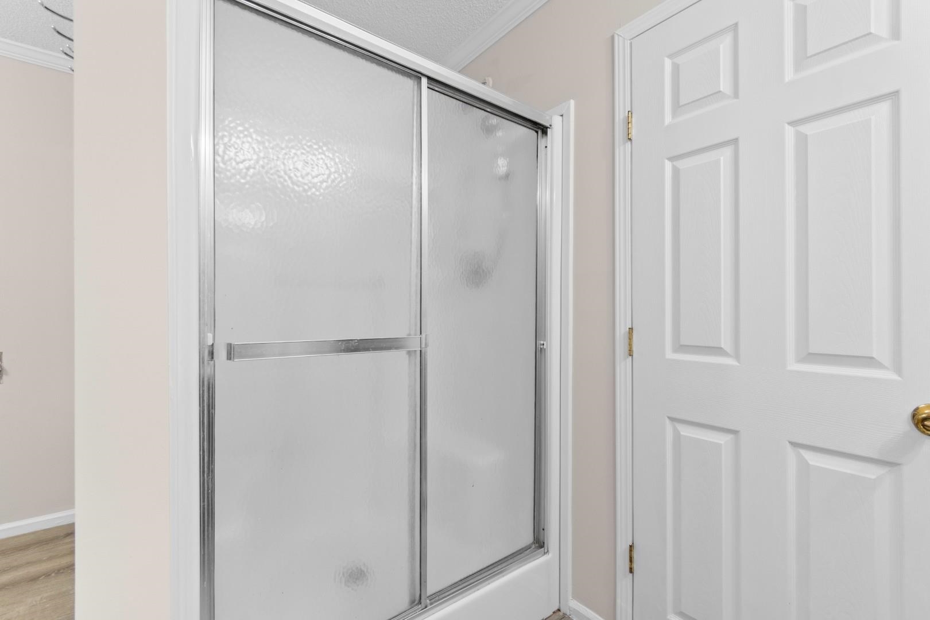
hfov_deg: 100.4
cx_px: 465
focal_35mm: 15
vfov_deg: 77.3
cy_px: 310
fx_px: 387
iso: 100
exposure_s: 1/10
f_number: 4.5
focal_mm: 10
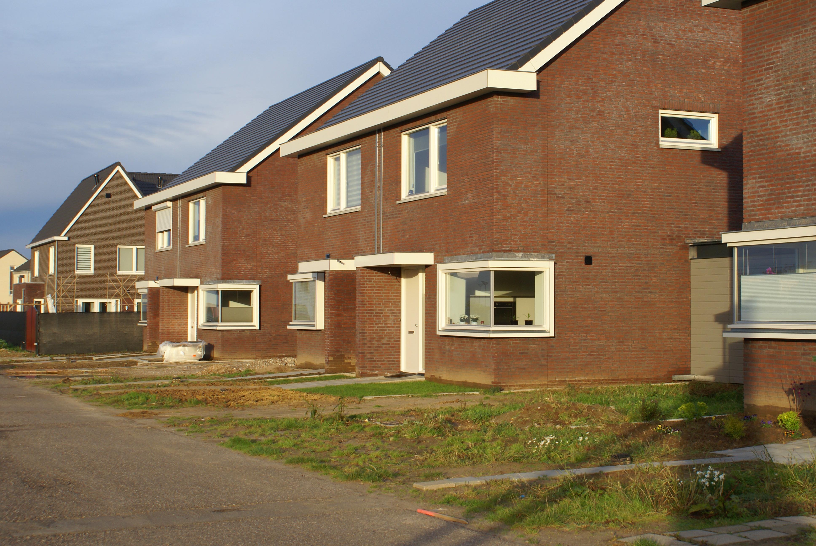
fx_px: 1191
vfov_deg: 25.8
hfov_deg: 37.8
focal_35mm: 52
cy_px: 273
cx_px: 408
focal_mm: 35
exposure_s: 1/80
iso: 100
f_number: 9
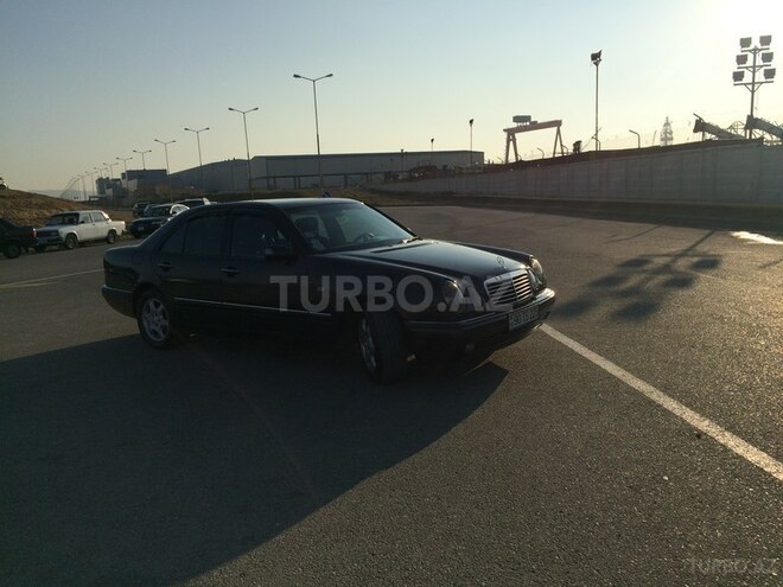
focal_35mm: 29
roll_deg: +1.8
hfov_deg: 61.7
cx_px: 392
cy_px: 294
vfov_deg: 48.2
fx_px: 656
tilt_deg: -9.7
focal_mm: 4.15
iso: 32
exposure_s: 1/4566
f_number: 2.2
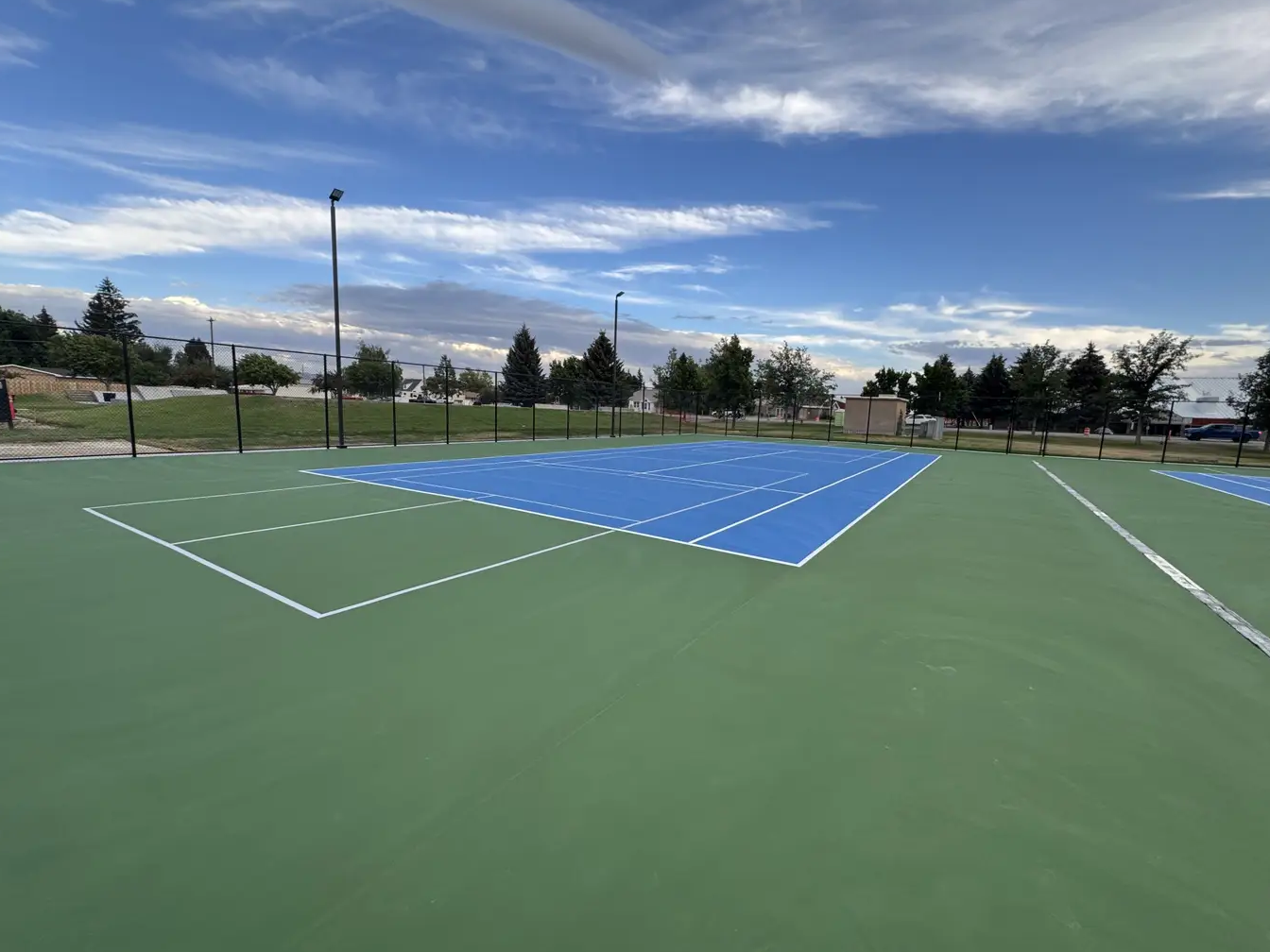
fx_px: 550
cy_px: 486
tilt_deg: -8.8
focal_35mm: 15
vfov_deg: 81.7
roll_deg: -1.7
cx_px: 629
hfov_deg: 98.2
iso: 40
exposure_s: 1/351
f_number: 2.2
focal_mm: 2.22
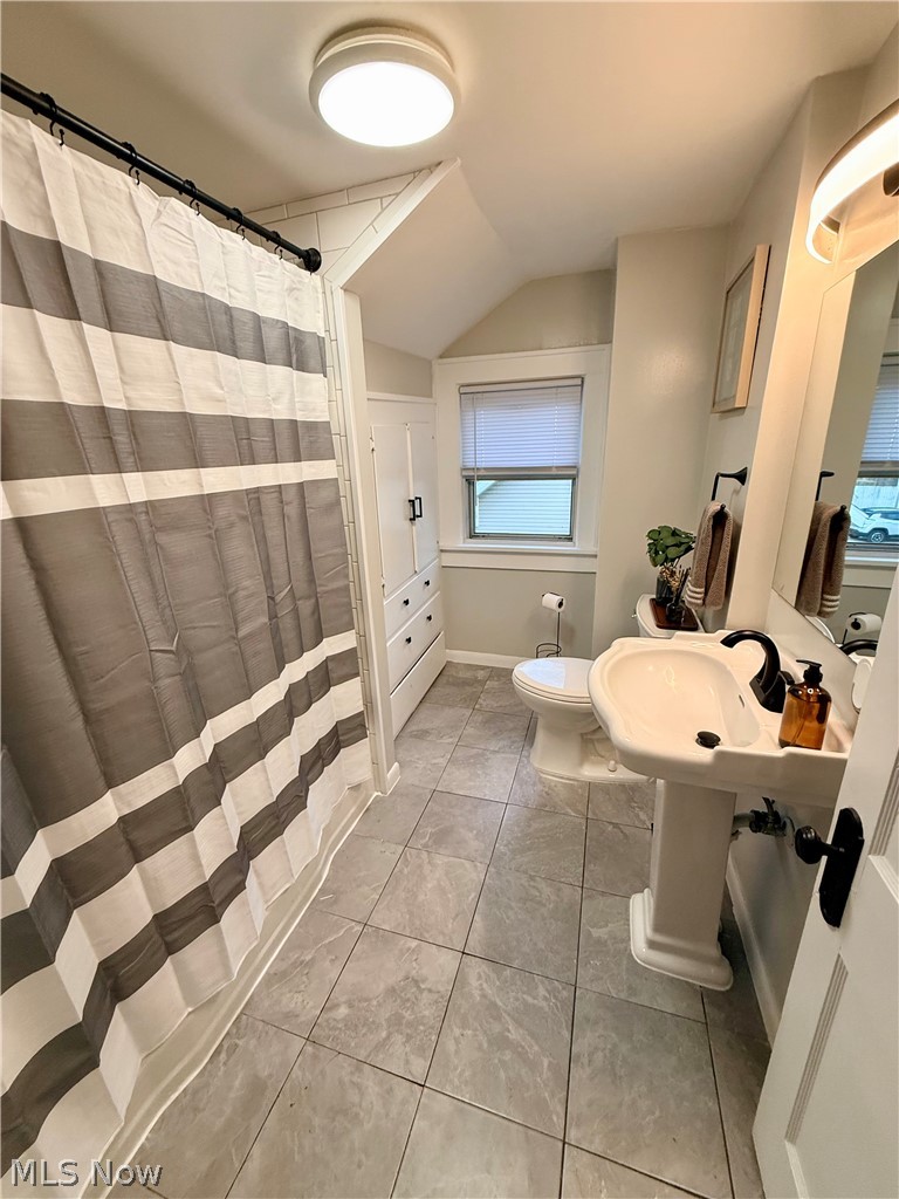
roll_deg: +1.0
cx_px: 450
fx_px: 485
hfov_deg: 85.7
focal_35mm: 14
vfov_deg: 102.1
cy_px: 600
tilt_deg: -16.3
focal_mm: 2.22
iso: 200
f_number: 2.2
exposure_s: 1/120
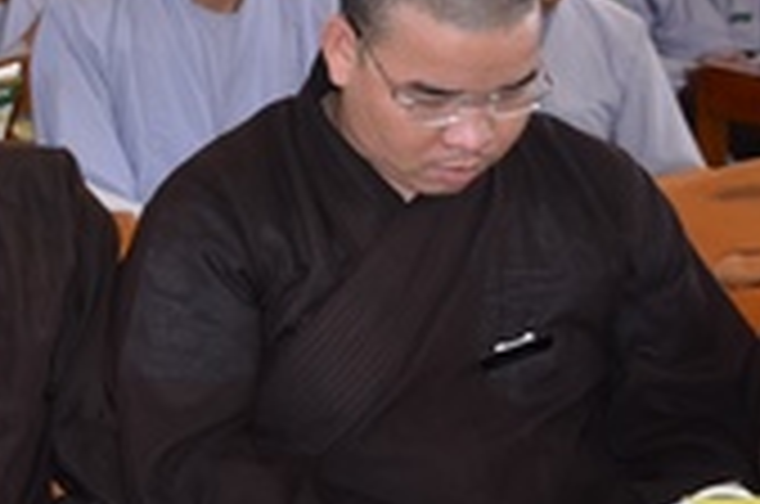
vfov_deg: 10.6
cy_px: -88
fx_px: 2676
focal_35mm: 127
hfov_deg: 16.1
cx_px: 171
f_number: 3.8
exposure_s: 1/60
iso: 250
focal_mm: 22
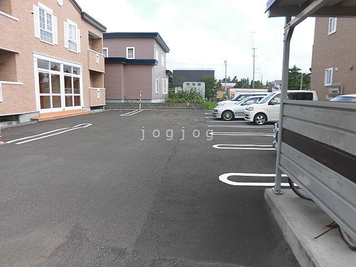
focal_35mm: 24
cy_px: 134
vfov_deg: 56.8
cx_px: 178
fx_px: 247
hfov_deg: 71.6
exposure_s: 1/640
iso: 100
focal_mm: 4.3
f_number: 3.1
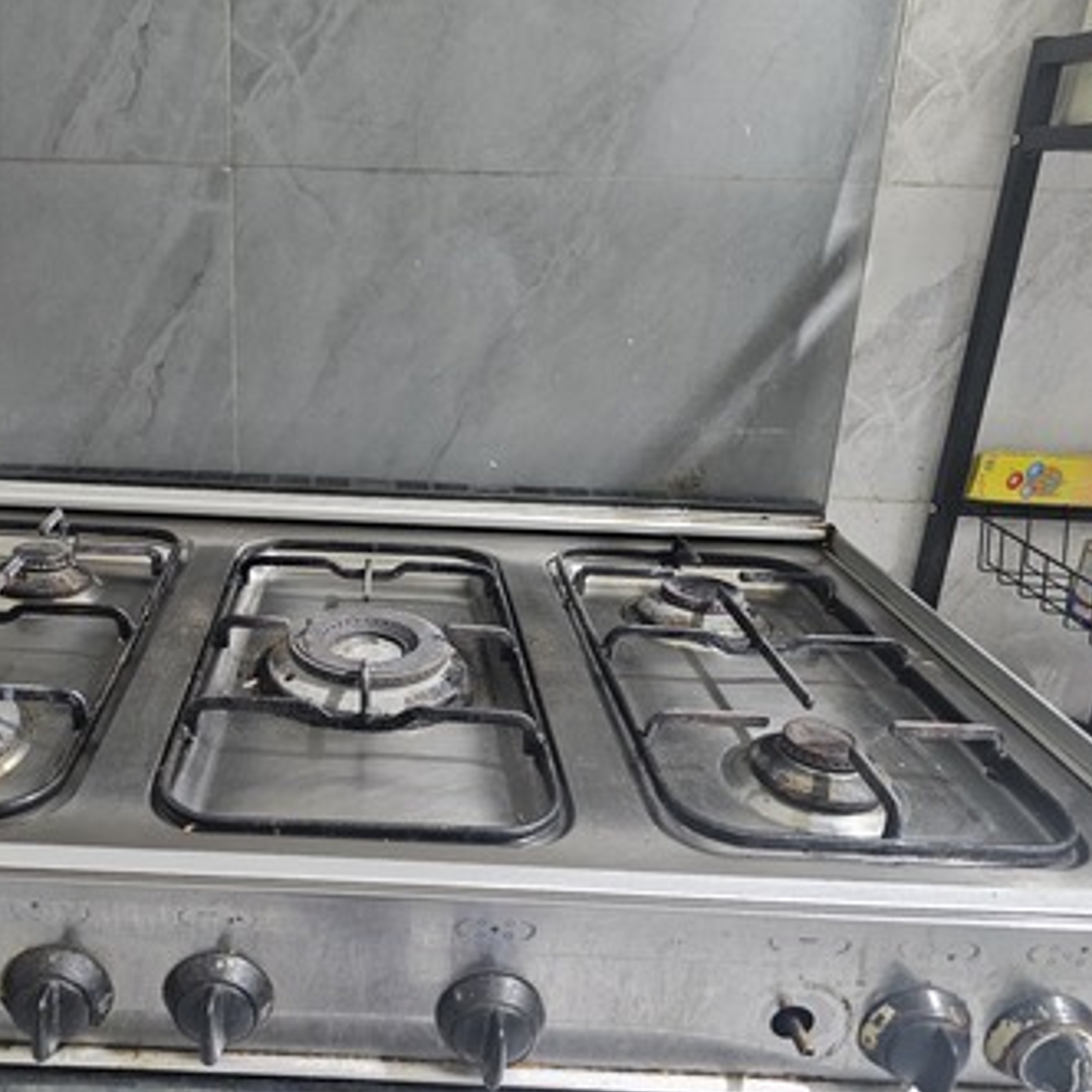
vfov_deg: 57.3
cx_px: 367
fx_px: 999
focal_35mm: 28
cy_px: 561
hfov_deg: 56.1
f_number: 1.7
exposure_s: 1/50
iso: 800
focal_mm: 6.3
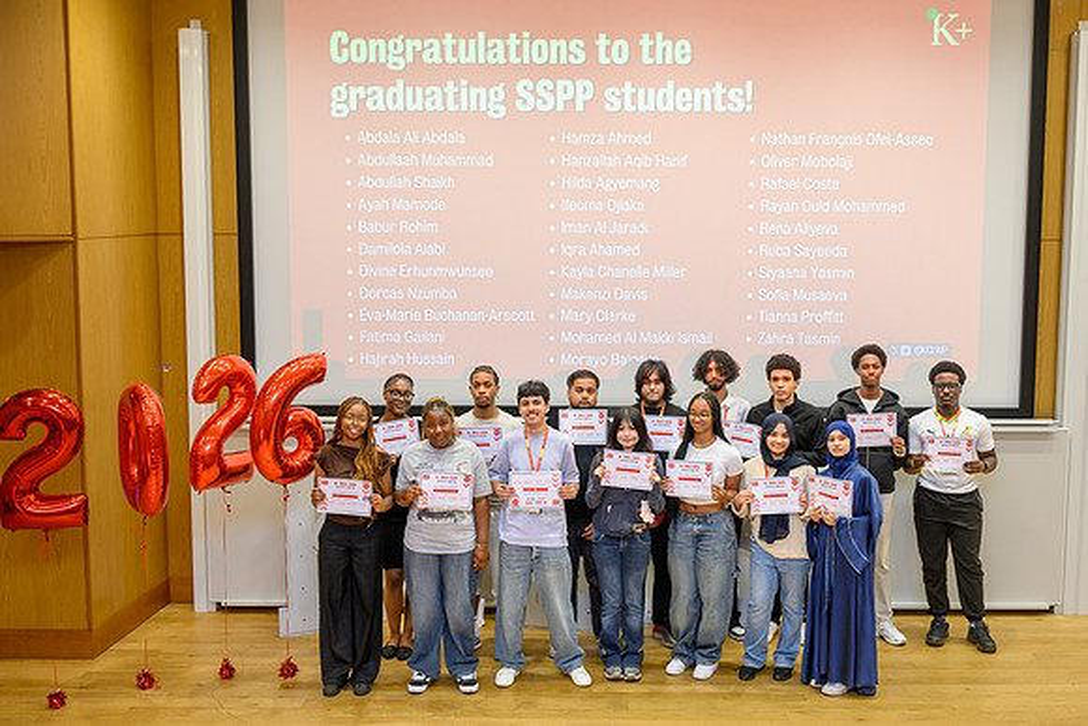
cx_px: 577
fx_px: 1228
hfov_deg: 47.8
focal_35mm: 41
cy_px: 341
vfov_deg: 32.9
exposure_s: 1/200
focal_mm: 38
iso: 1600
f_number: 2.8
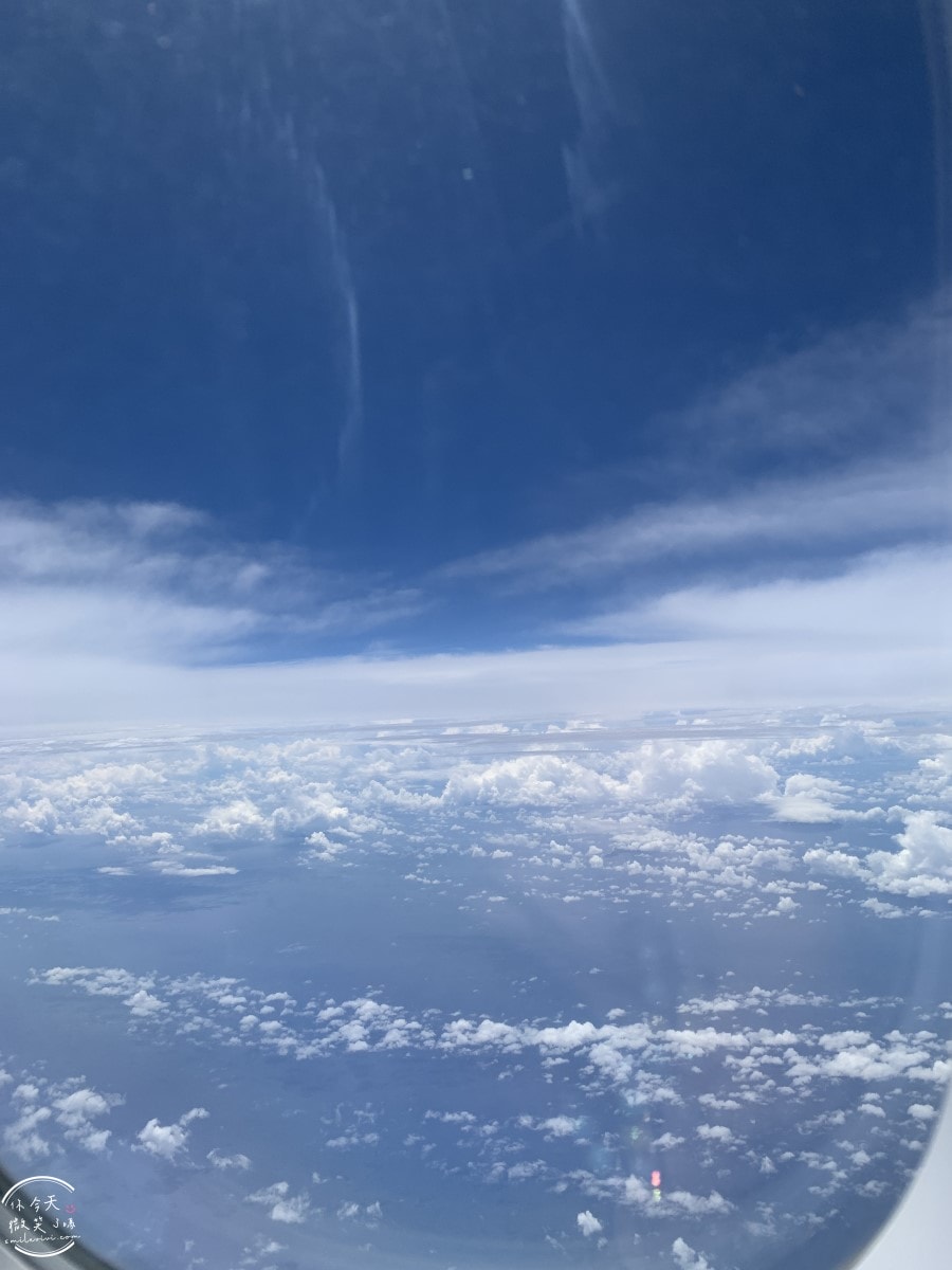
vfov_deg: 67.3
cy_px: 635
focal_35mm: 26
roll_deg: +3.8
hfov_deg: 53.1
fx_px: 953
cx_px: 476
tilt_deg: +4.3
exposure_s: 1/3937
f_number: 1.8
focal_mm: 4.25
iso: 25
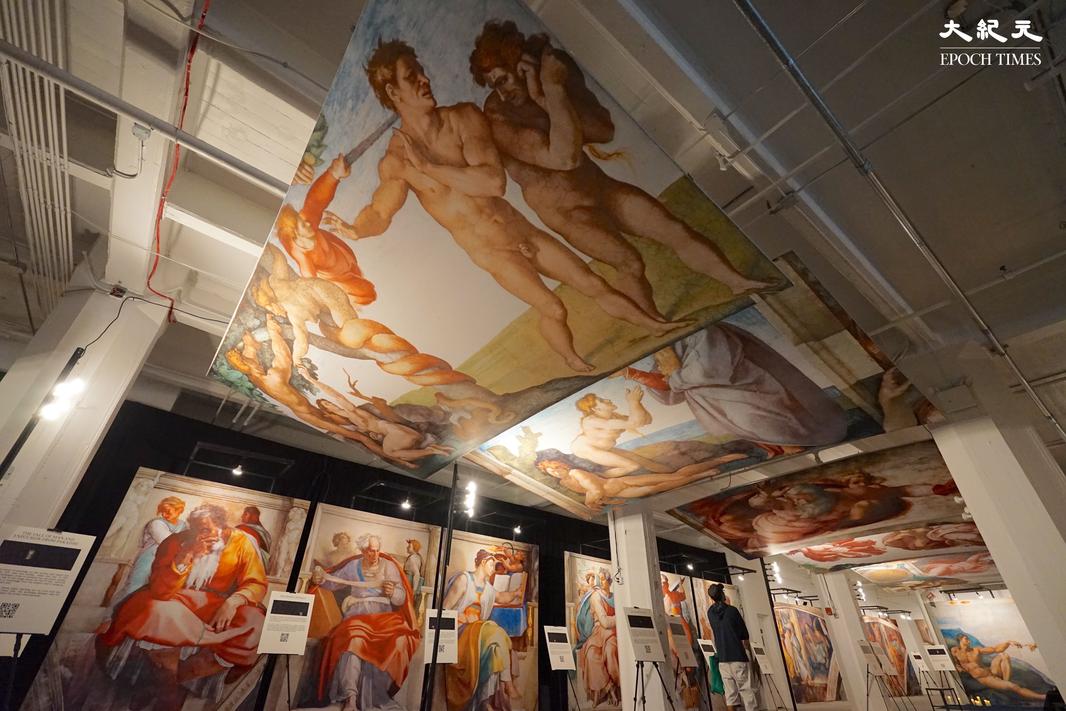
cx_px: 533
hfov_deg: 96.7
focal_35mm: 16
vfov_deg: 73.7
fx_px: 474
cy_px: 356
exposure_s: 1/160
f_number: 4
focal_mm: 16
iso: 5000
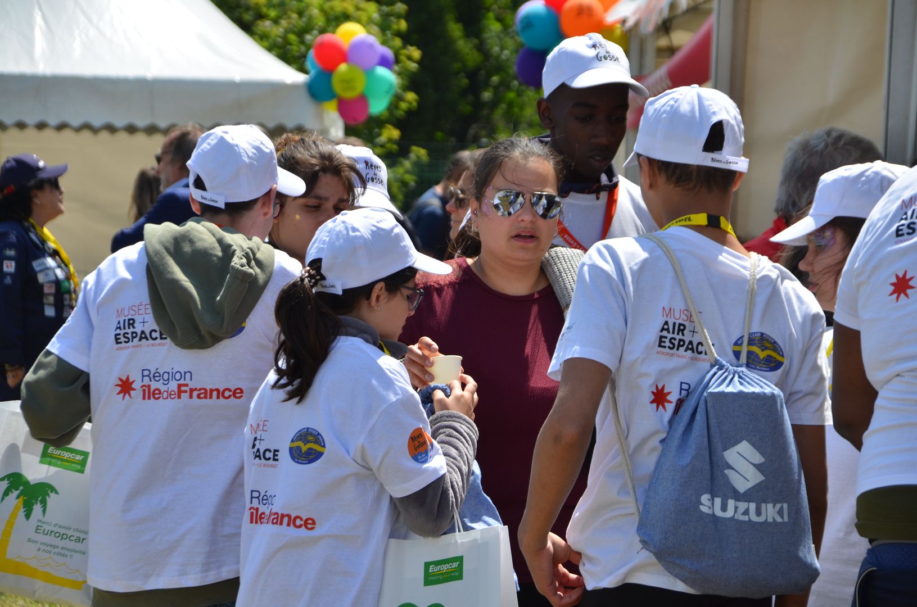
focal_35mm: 188
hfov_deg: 11.0
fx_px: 4766
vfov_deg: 7.3
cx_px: 458
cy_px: 304
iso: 200
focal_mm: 125
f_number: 7.1
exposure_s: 1/800
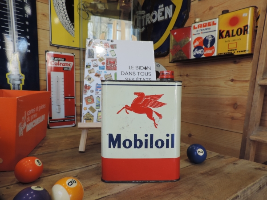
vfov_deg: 56.8
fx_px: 185
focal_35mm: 24
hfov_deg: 71.6
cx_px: 134
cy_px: 100
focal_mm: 4.3
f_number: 3
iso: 140
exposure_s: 1/30
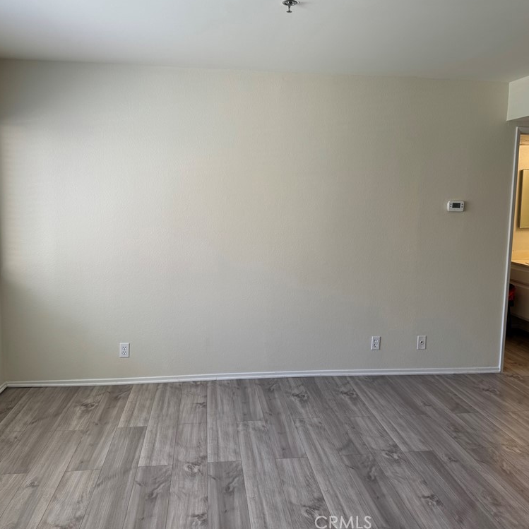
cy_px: 261
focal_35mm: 29
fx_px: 501
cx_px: 275
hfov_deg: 55.6
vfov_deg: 55.6
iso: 64
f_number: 1.78
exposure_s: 1/151
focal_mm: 6.76
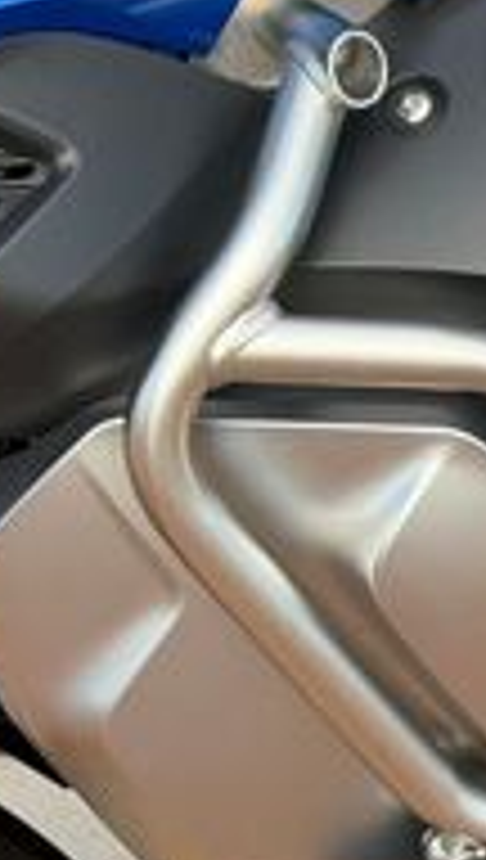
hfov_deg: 6.6
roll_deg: +1.7
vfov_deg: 12.2
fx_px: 3993
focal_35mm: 175
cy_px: 675
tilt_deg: -22.0
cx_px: 1156
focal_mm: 6.76
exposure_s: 1/1027
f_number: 1.78
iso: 100
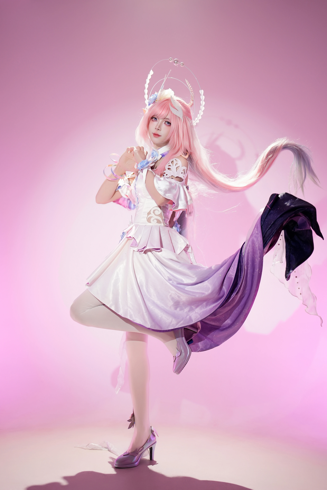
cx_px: 164
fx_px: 681
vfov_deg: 39.6
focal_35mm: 50
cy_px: 245
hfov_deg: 27.0
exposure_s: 1/500
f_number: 1.3
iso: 500
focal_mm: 50
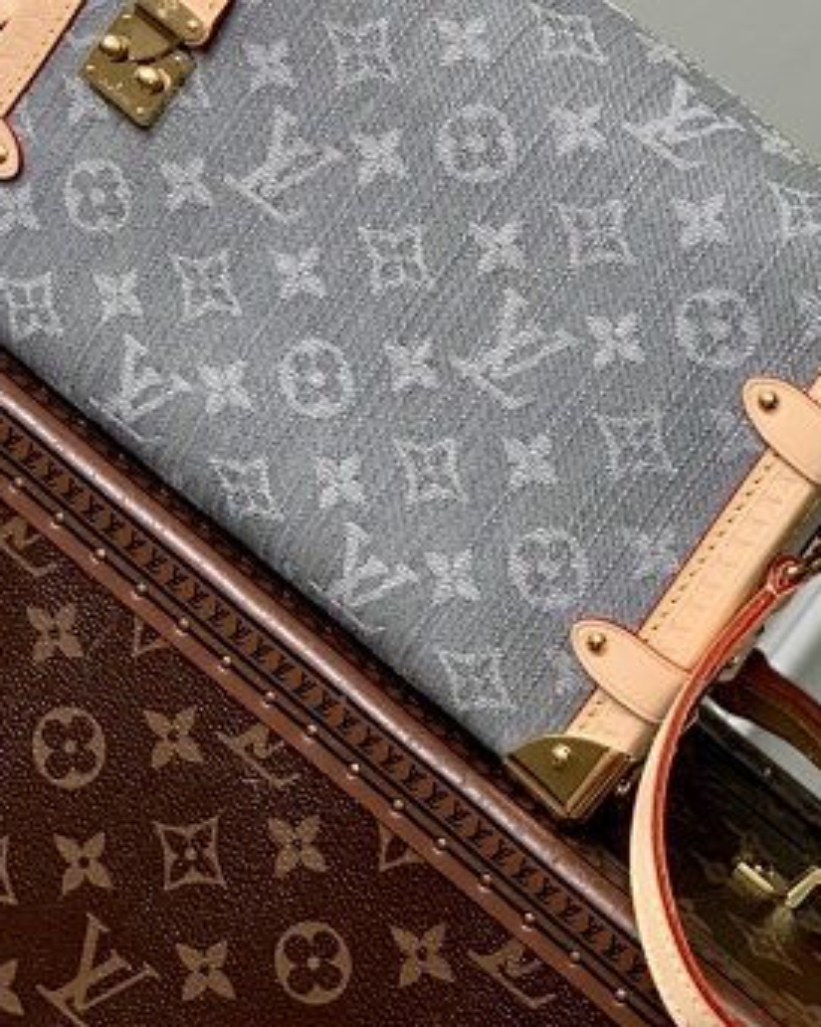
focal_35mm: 118
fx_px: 3586
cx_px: 433
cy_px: -72
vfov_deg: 15.9
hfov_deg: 13.1
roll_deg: -34.8
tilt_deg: -7.0
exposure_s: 1/122
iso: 32
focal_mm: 6
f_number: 2.4
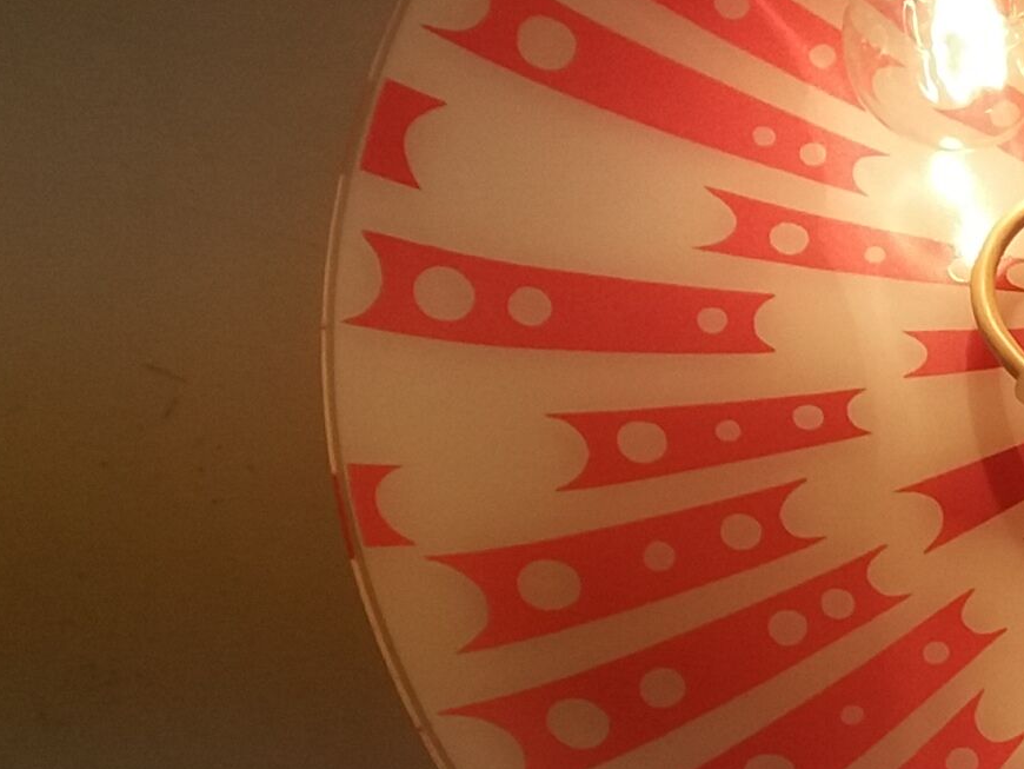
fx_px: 3107
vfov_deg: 14.1
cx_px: 1285
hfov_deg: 17.7
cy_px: 416
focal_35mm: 105
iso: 64
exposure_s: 1/219
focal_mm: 3.7
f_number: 1.9
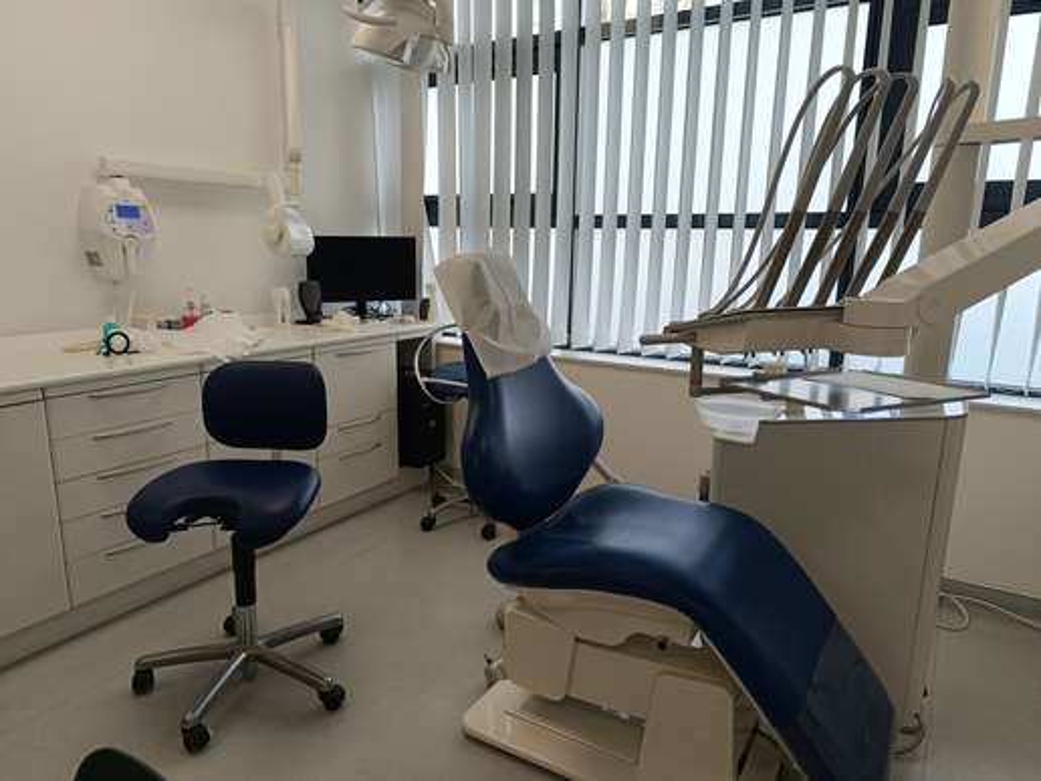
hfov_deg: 71.6
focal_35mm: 24
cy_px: 390
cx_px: 520
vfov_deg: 56.8
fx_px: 722
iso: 137
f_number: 1.65
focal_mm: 6.14
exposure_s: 1/100
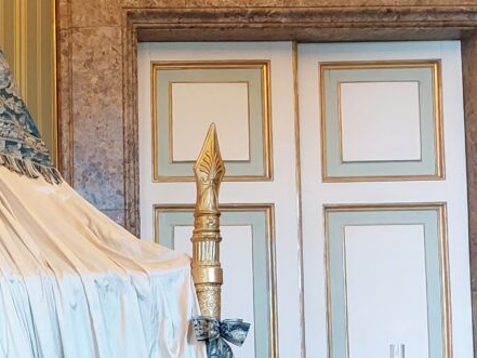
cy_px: 407
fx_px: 1199
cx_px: -248
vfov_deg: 16.4
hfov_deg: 19.5
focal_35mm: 87
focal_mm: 5.23
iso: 400
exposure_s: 1/33
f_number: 1.8
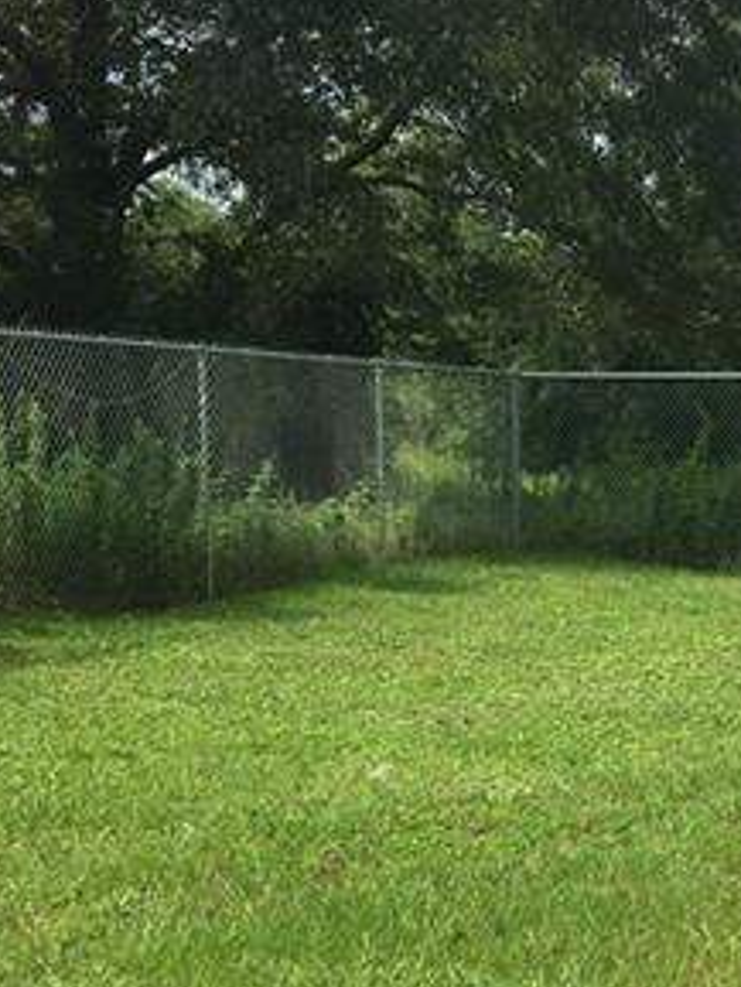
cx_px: 796
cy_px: 741
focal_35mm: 77
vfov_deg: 25.0
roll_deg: -2.2
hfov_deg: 18.5
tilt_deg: -10.6
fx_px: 2196
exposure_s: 1/905
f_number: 2.2
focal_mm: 4.15
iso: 25
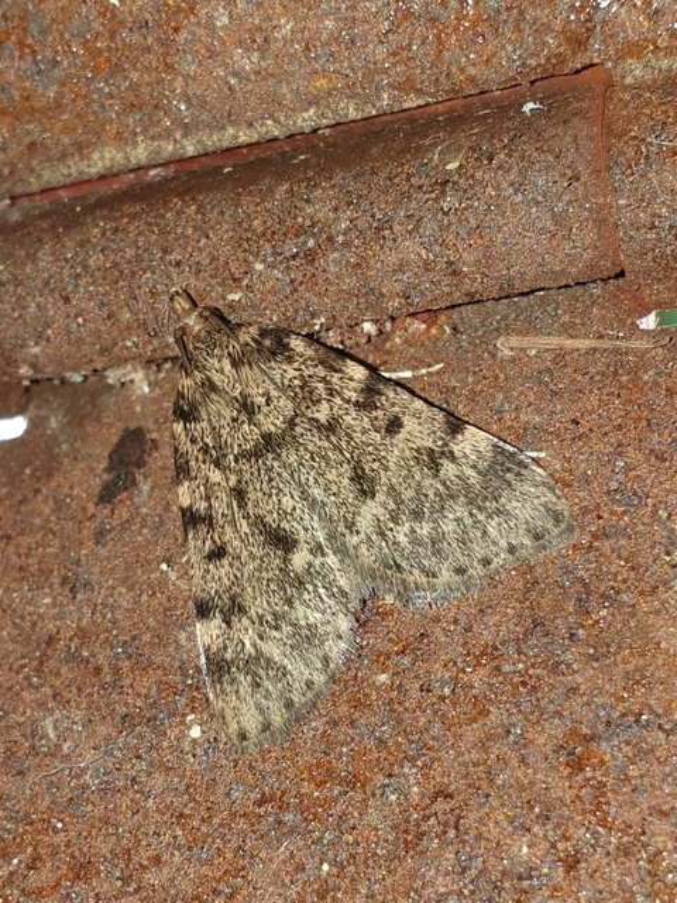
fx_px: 678
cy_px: 452
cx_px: 338
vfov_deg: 67.3
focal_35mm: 26
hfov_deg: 53.1
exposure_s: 1/303
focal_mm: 4.3
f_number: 2.4
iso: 50
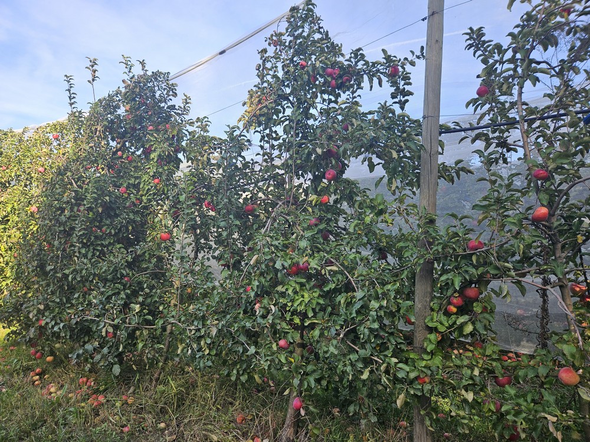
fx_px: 392
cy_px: 221
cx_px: 295
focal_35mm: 23
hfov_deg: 73.9
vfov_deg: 58.9
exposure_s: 1/394
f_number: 1.8
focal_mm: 5.4
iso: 25
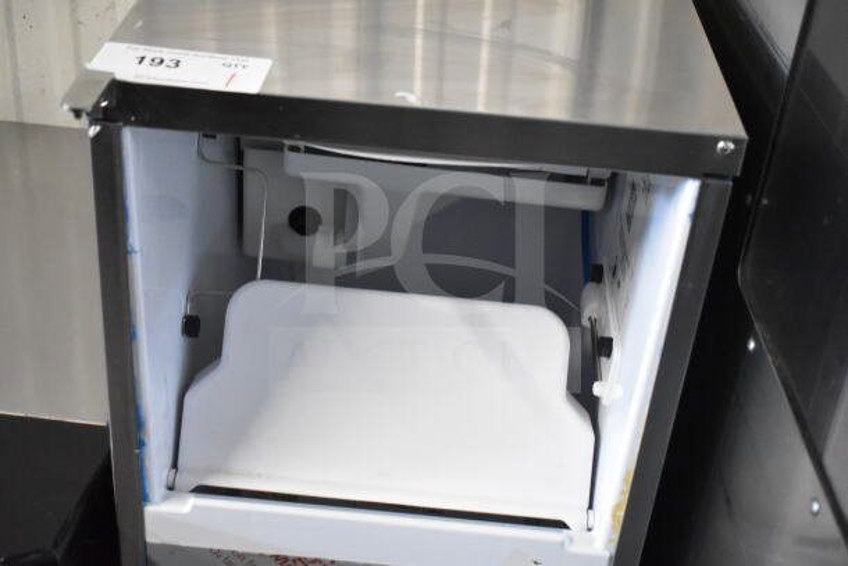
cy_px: 283
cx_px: 424
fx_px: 1202
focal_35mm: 51
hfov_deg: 38.9
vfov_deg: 26.5
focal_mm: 34
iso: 5600
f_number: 4.5
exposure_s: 1/50
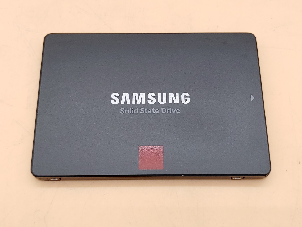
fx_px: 427
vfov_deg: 29.7
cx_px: 151
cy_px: 114
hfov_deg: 38.9
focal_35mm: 49
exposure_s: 1/67
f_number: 1.8
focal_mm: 4.36
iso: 50
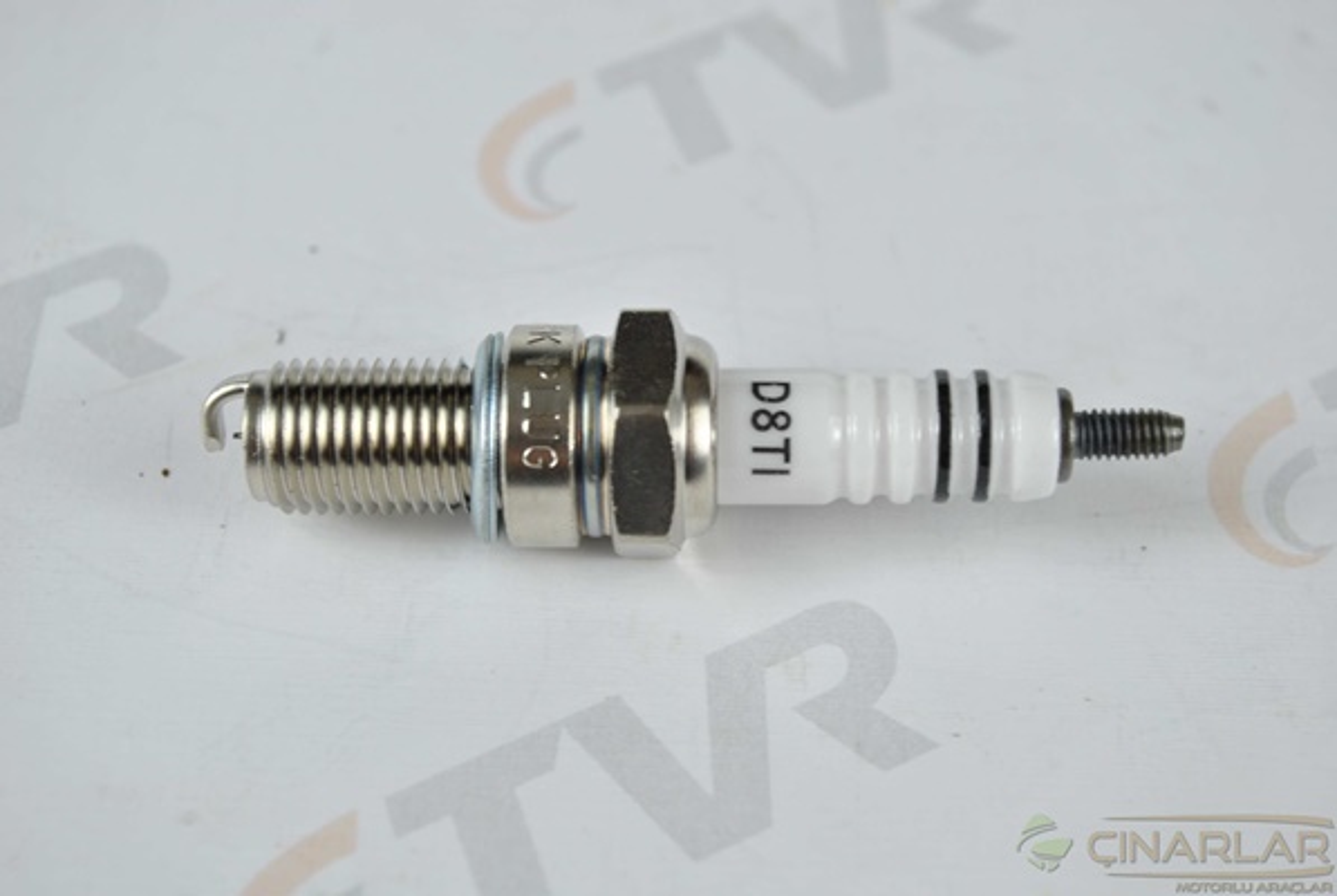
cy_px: 448
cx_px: 668
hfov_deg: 31.8
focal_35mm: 63
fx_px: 2343
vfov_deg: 21.6
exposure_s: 1/25
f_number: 6.3
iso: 200
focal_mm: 42
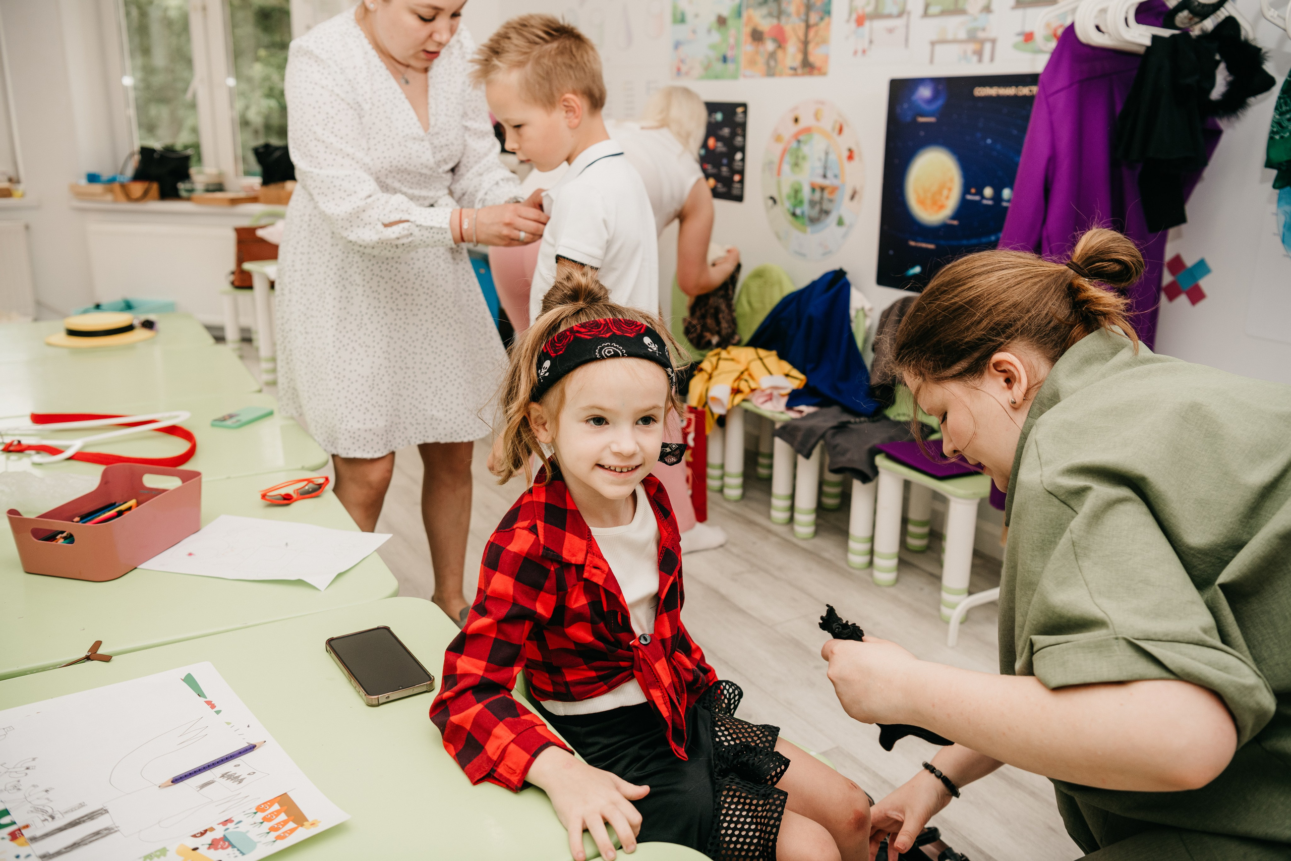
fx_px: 1112
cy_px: 430
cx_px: 646
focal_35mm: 31
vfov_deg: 42.3
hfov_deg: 60.3
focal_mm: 31
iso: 200
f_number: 4
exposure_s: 1/160
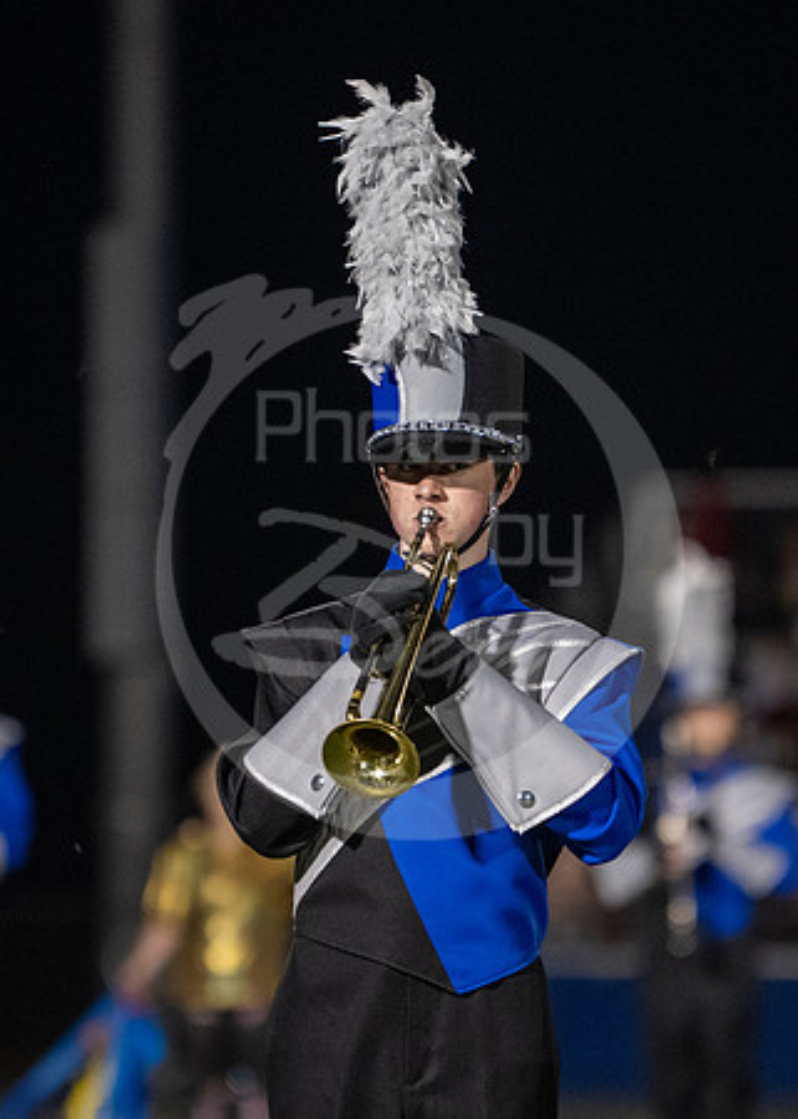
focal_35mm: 436
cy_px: 594
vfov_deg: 4.6
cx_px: 546
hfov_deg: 3.3
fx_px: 13848
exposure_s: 1/500
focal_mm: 200
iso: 4000
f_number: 2.8
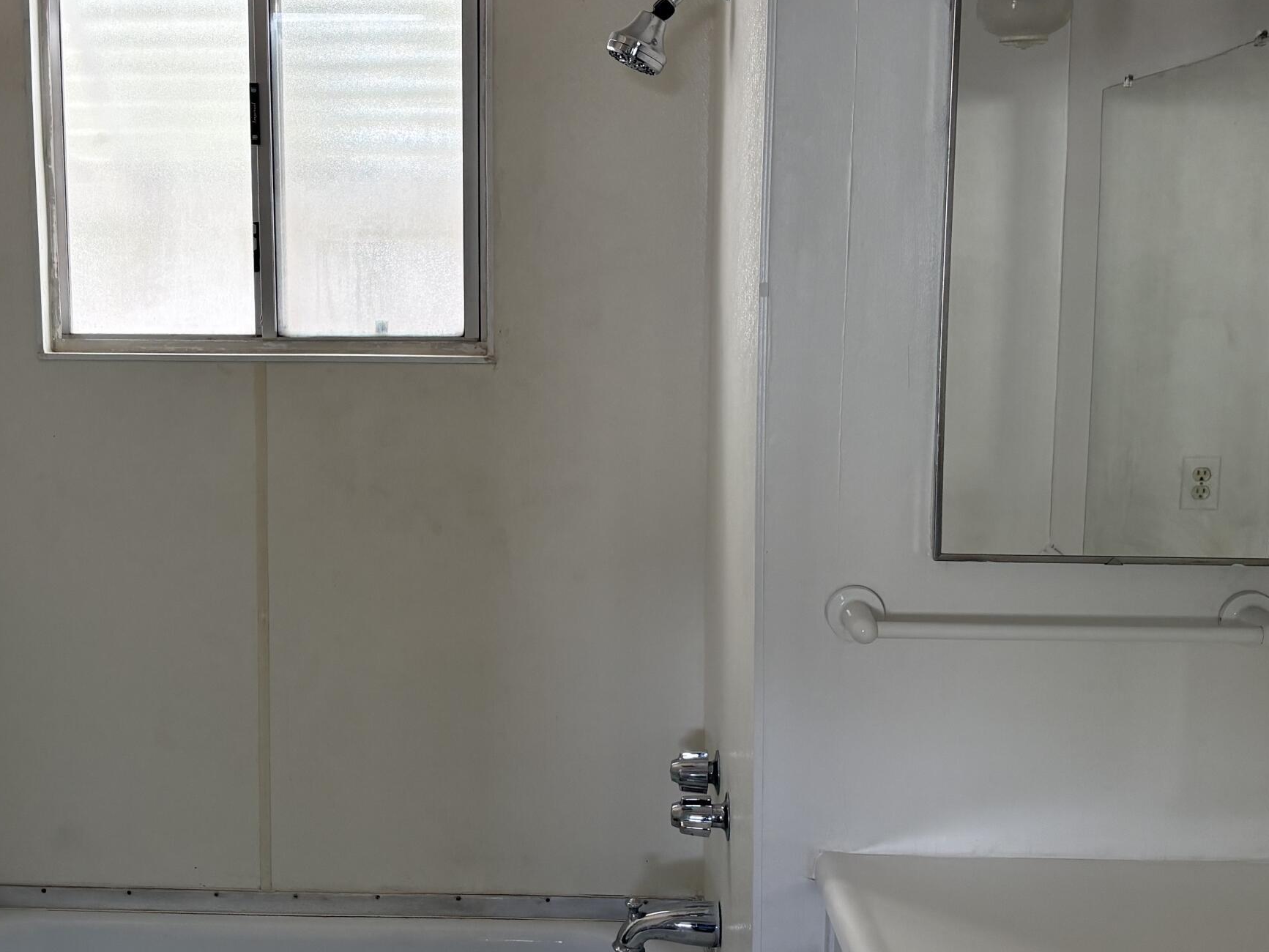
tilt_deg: -6.0
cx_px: 494
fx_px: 1650
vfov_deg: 32.2
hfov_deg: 41.8
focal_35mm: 45
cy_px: 446
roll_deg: +0.6
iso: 64
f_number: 1.6
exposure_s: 1/143
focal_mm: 5.96
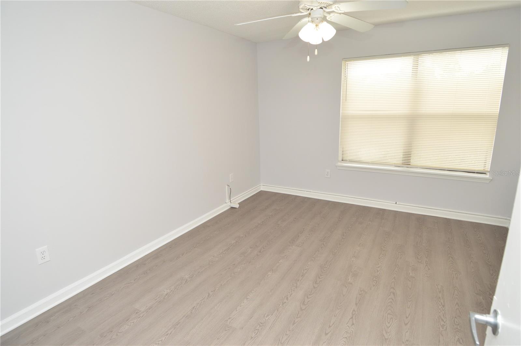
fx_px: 260
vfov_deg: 67.3
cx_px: 260
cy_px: 173
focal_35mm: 18
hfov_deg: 90.1
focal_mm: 12
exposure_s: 1/80
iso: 400
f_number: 4.5
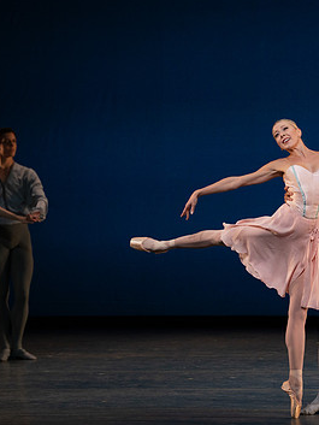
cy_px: 206
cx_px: 215
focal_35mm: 316
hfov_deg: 4.7
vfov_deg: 6.3
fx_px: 3880
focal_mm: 200
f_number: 8
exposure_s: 1/500
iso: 3200
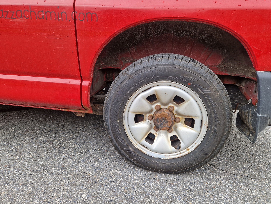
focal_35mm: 23
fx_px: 180
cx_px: 136
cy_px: 102
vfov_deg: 58.9
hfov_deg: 73.9
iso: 50
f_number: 1.8
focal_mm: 5.4
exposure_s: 1/182
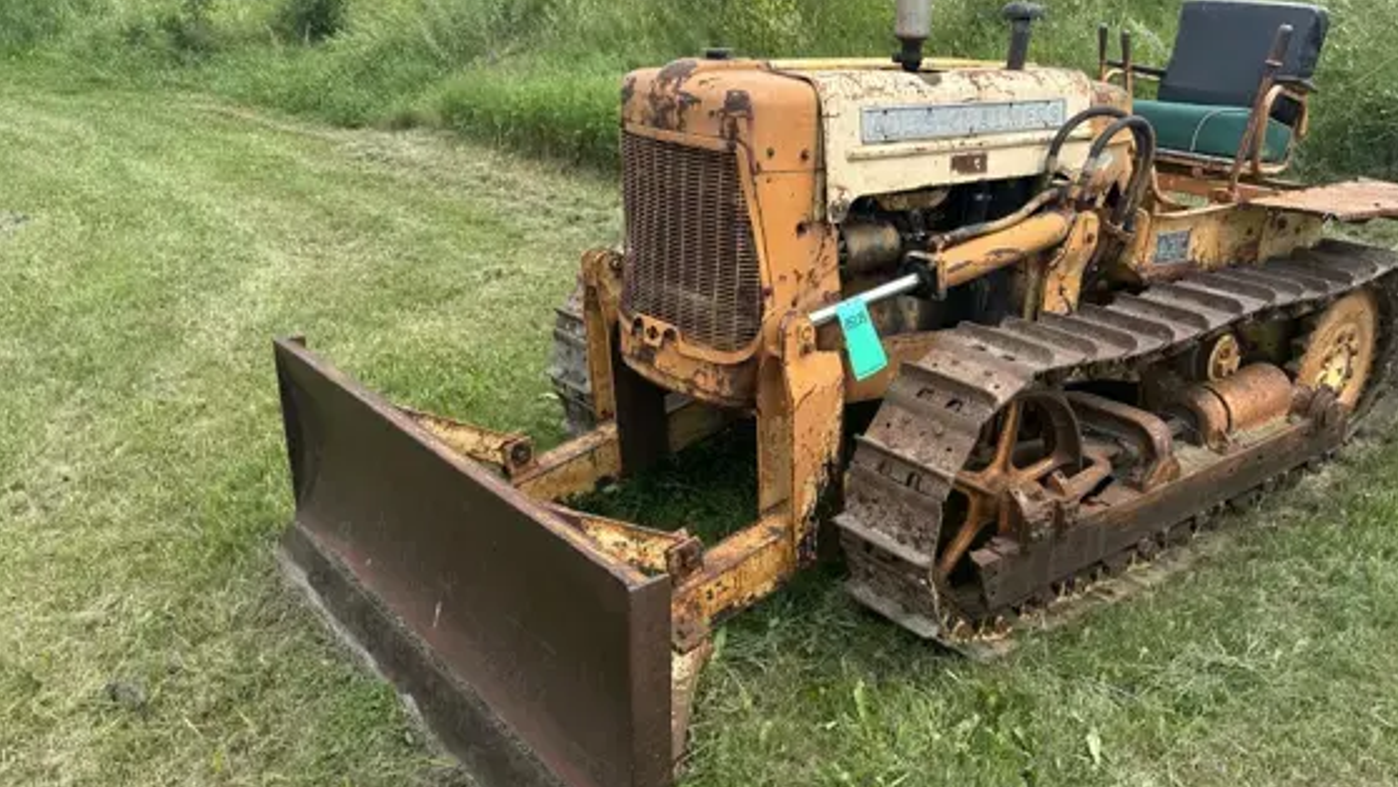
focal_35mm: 30
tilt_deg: -23.5
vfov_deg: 39.0
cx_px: 797
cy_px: 391
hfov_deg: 64.0
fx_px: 1112
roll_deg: +1.7
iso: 80
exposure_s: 1/2028
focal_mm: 6.86
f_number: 1.78
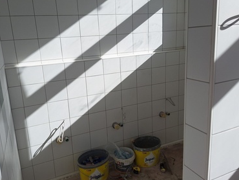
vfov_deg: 49.7
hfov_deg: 63.2
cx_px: 105
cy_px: 81
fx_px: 193
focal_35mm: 28
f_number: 1.8
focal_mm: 5.54
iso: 40
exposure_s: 1/2551
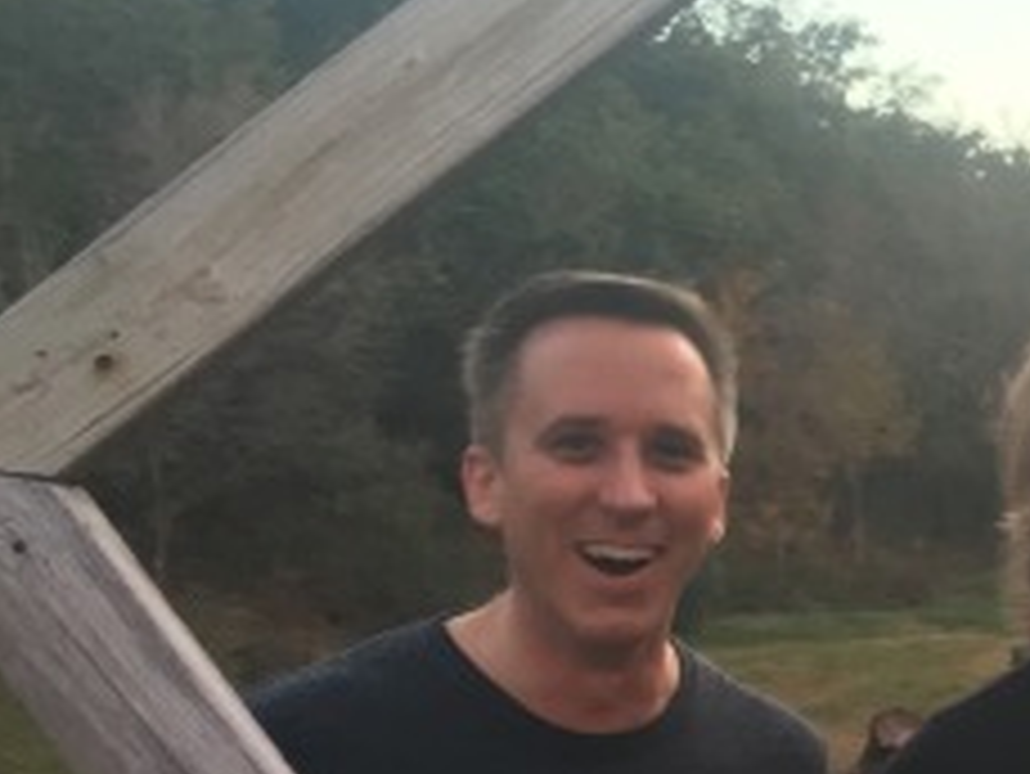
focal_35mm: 81
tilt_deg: -4.5
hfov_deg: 22.4
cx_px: 1210
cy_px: 734
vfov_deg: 17.9
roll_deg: +0.5
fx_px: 2411
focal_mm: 4.15
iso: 160
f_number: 2.2
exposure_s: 1/30
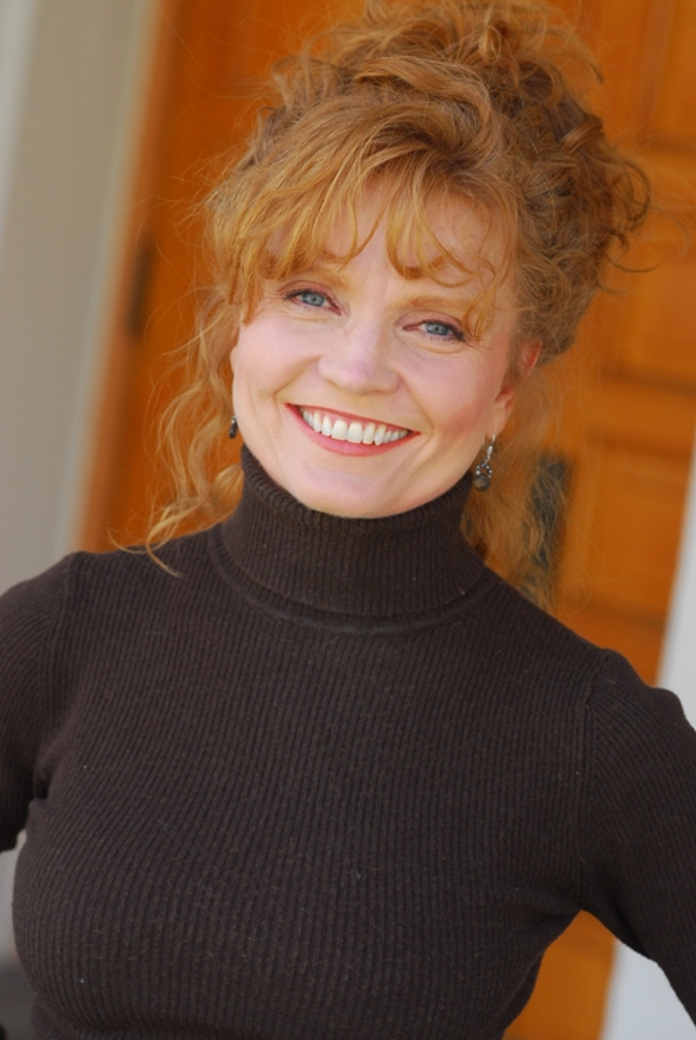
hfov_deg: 10.8
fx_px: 3687
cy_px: 520
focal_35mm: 128
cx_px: 348
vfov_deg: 16.1
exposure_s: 1/250
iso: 400
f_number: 4
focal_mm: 85
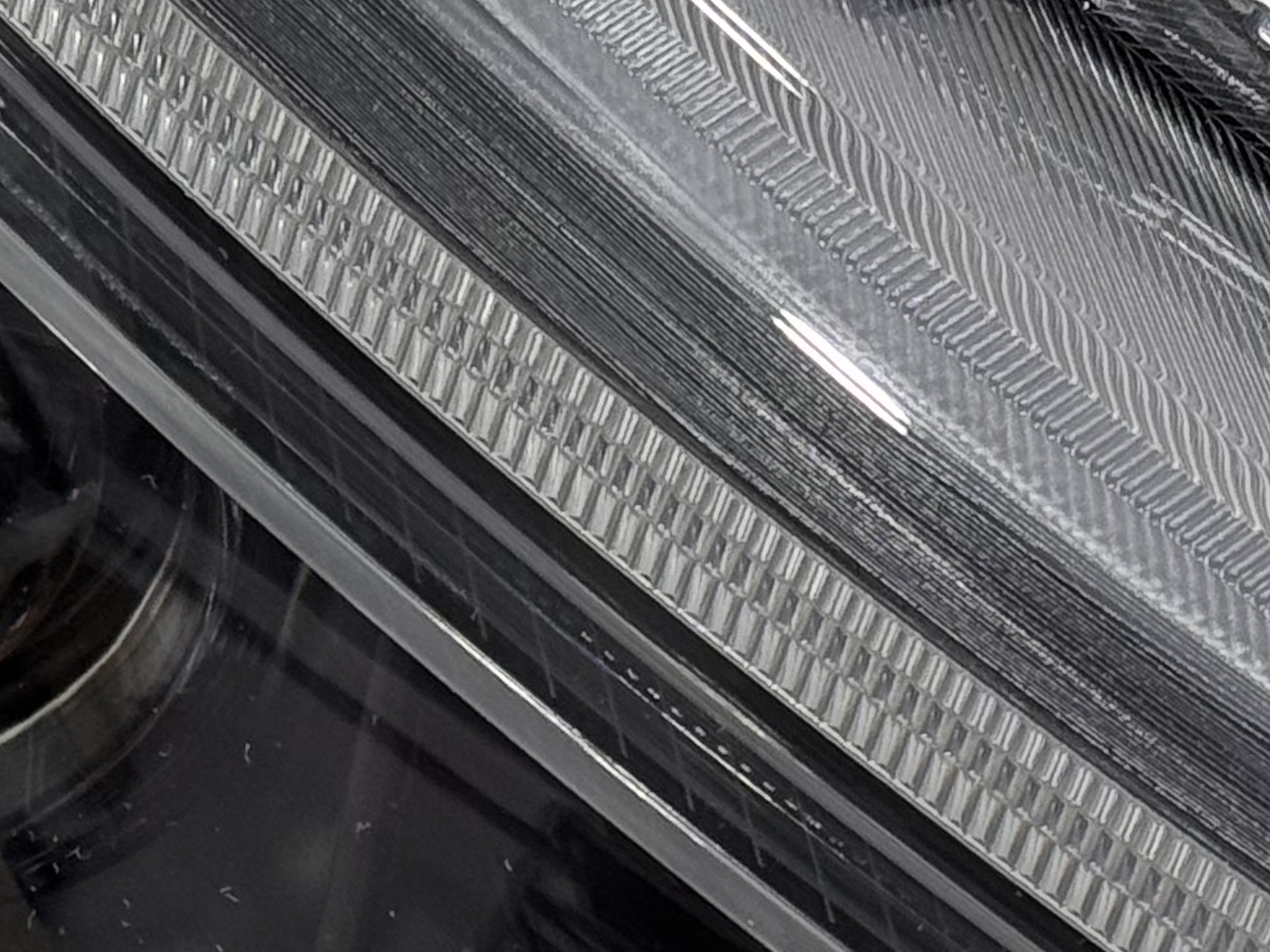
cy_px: 1014
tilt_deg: -46.9
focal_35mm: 198
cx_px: -255
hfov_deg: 9.8
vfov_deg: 7.5
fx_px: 7265
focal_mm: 6.76
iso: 64
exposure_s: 1/100
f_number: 1.78
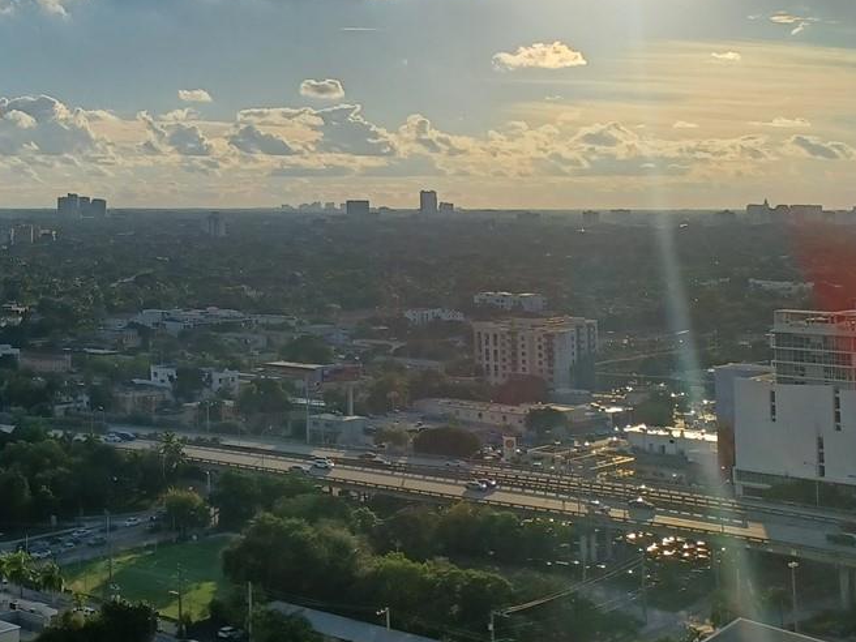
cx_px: -52
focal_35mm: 61
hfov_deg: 29.1
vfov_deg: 23.6
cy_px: 99
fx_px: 1508
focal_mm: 4.6
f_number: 1.8
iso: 32
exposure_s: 1/1120
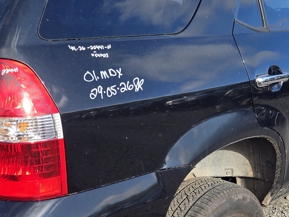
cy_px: 122
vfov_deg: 24.8
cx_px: 112
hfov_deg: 32.6
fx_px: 493
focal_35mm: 59
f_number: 1.8
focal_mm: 5.4
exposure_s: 1/827
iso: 25
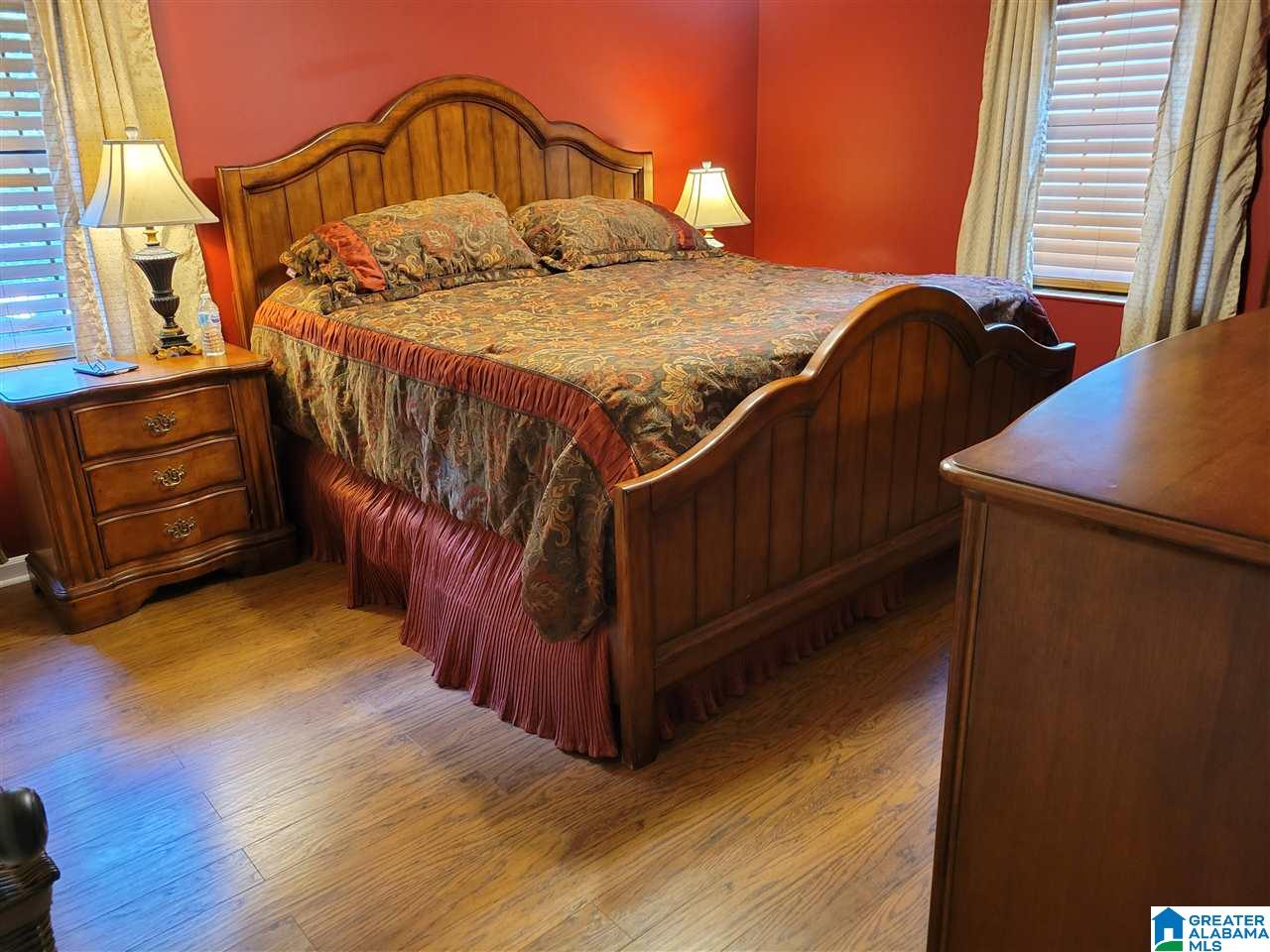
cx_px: 635
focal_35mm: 26
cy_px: 476
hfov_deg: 67.3
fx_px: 954
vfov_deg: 53.1
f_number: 1.8
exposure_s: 1/39
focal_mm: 5.4
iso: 500
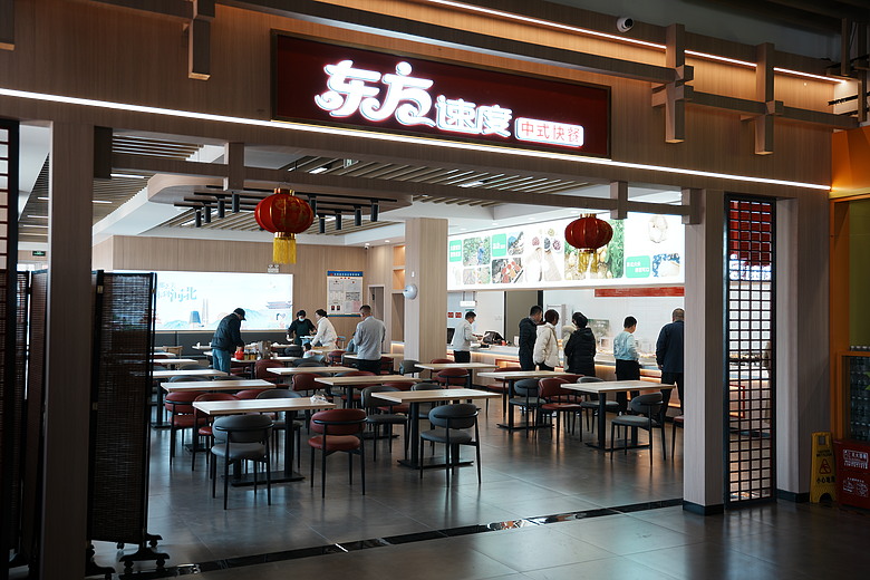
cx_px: 435
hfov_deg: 55.4
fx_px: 829
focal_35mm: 34
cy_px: 290
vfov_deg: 38.6
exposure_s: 1/125
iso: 125
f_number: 2.8
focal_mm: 34.3
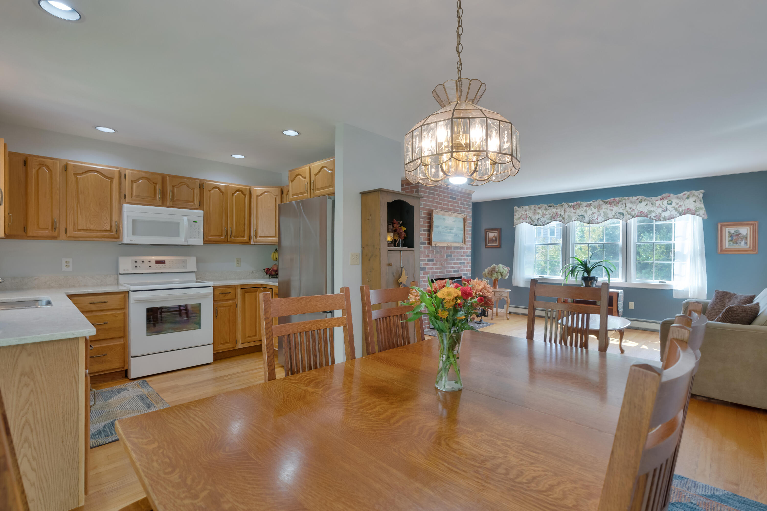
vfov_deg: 70.5
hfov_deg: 93.3
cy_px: 256
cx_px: 384
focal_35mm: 17
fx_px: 362
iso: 800
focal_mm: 17
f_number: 8
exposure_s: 1/200
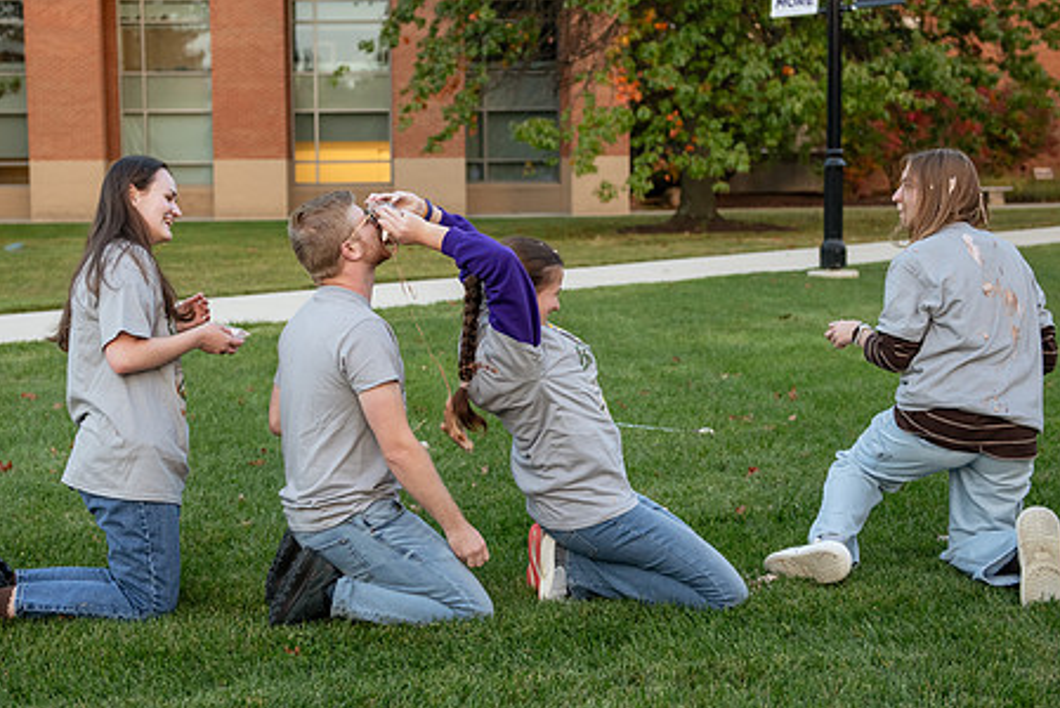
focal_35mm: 62
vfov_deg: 21.9
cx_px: 470
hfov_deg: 32.3
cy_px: 320
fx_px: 1827
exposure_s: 1/320
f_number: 3.2
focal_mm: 48
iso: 800
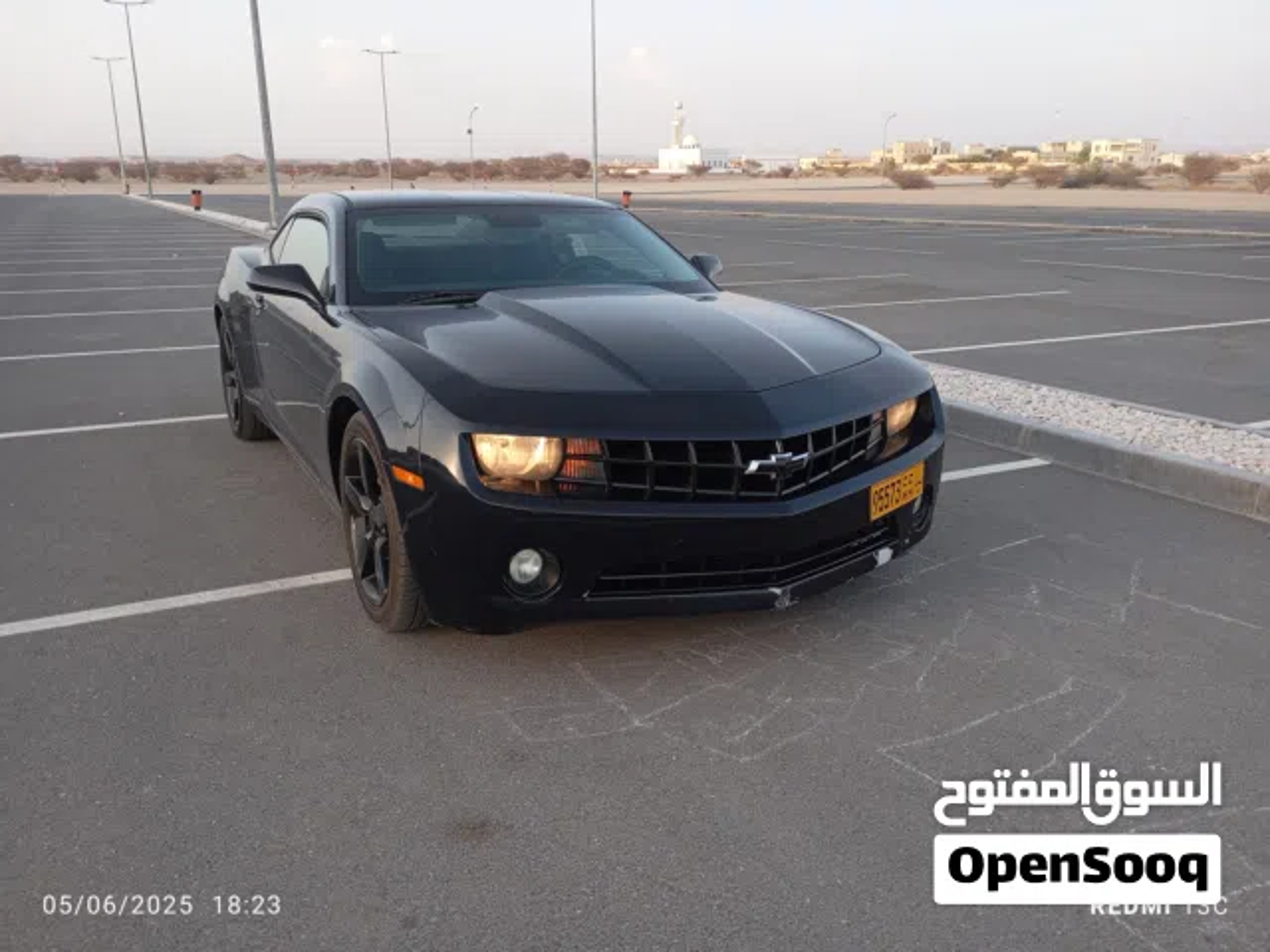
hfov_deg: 63.4
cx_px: 635
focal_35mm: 28
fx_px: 1027
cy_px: 476
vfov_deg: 49.7
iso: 108
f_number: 1.8
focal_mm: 4.27
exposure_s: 1/100
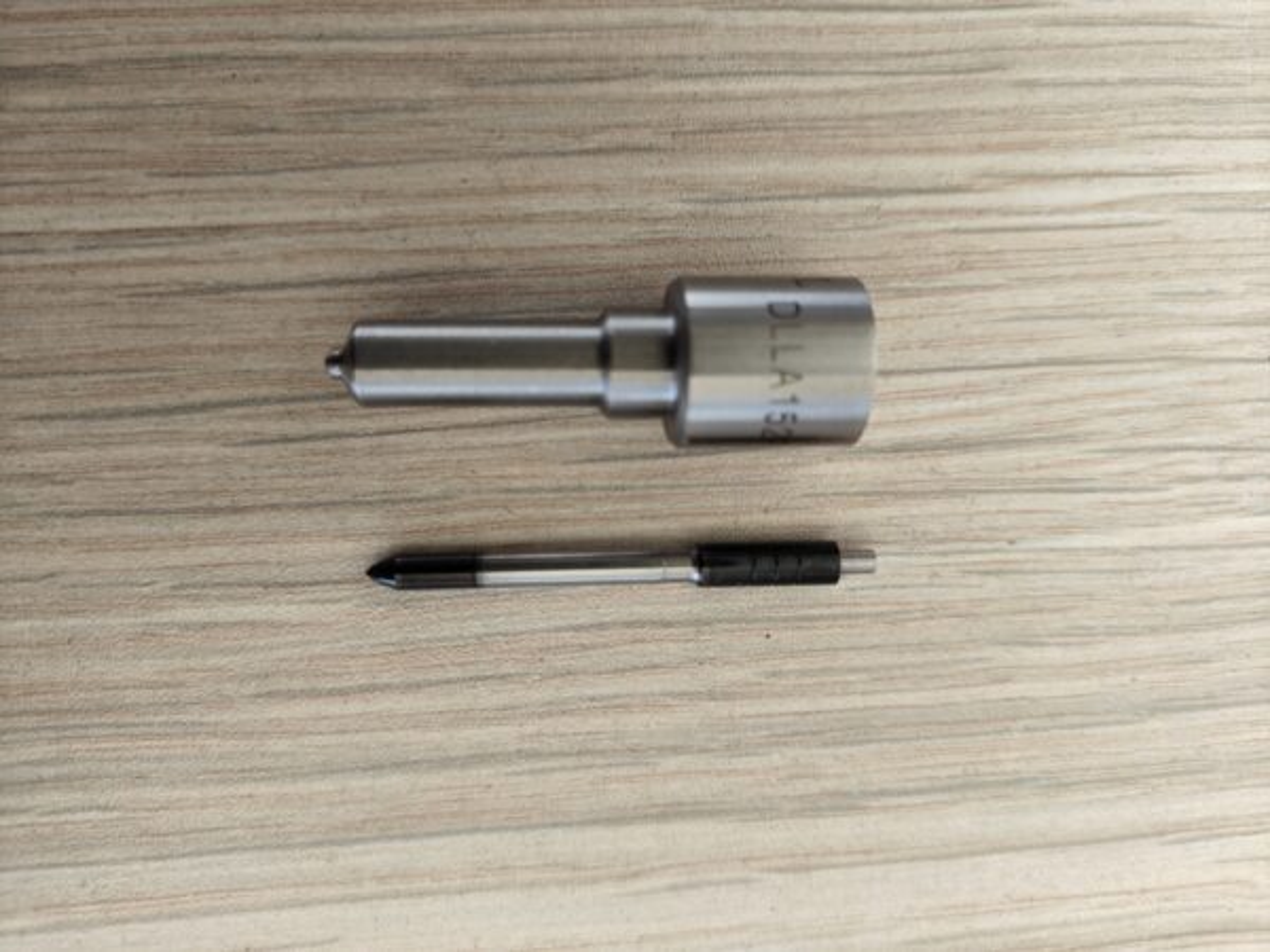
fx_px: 881
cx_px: 635
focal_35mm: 24
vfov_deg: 56.8
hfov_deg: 71.6
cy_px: 476
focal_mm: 5.59
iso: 400
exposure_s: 1/50
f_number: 1.8
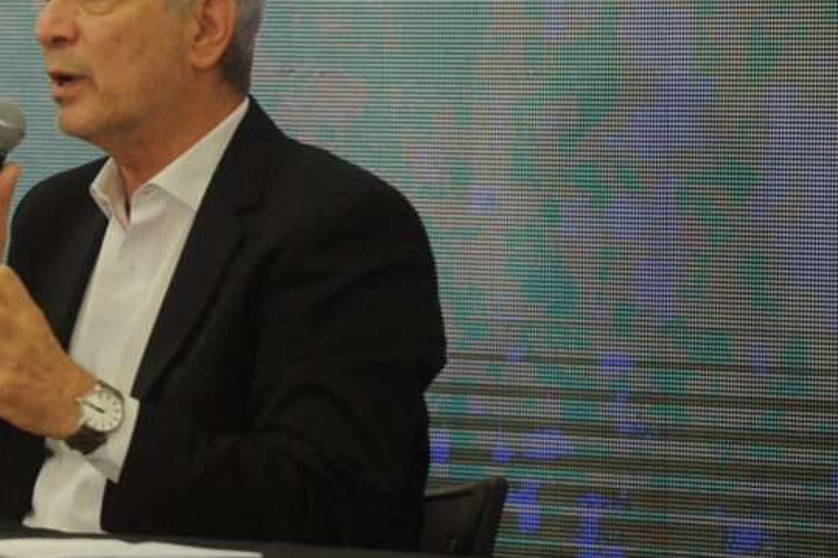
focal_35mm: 434
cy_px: 225
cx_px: 118
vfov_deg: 3.2
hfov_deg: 4.7
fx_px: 10099
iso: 2500
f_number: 3.5
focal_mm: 200
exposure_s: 1/160
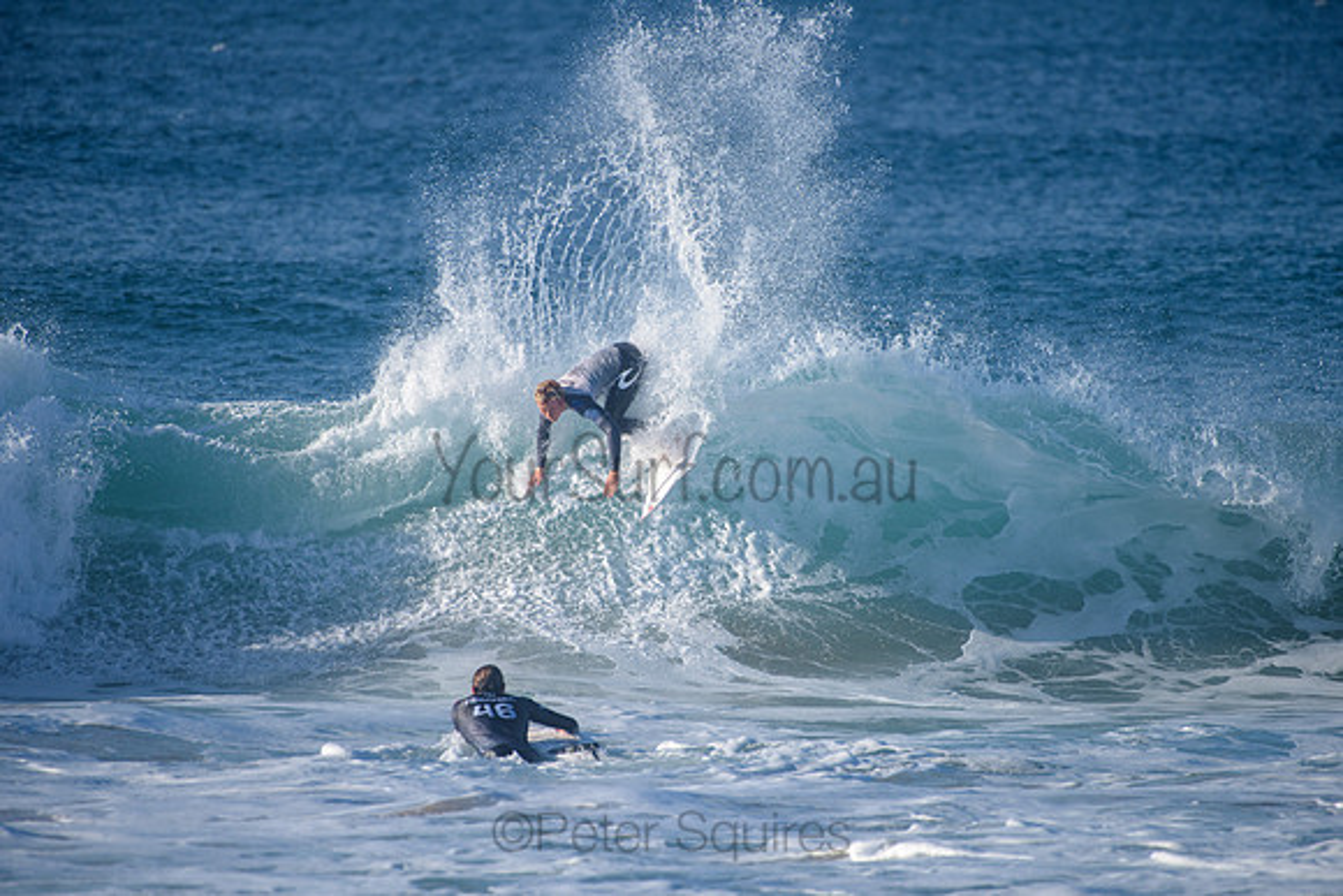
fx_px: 19208
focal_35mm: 515
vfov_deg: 2.7
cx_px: 672
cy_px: 448
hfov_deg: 4.0
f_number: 5.6
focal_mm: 500
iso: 280
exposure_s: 1/2000
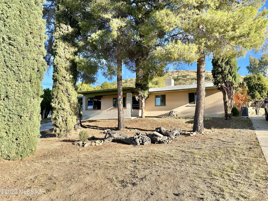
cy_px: 100
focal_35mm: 24
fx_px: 186
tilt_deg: +5.1
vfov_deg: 56.8
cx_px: 134
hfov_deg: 71.6
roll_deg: +0.2
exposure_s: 1/2155
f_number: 1.78
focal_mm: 6.86
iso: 80
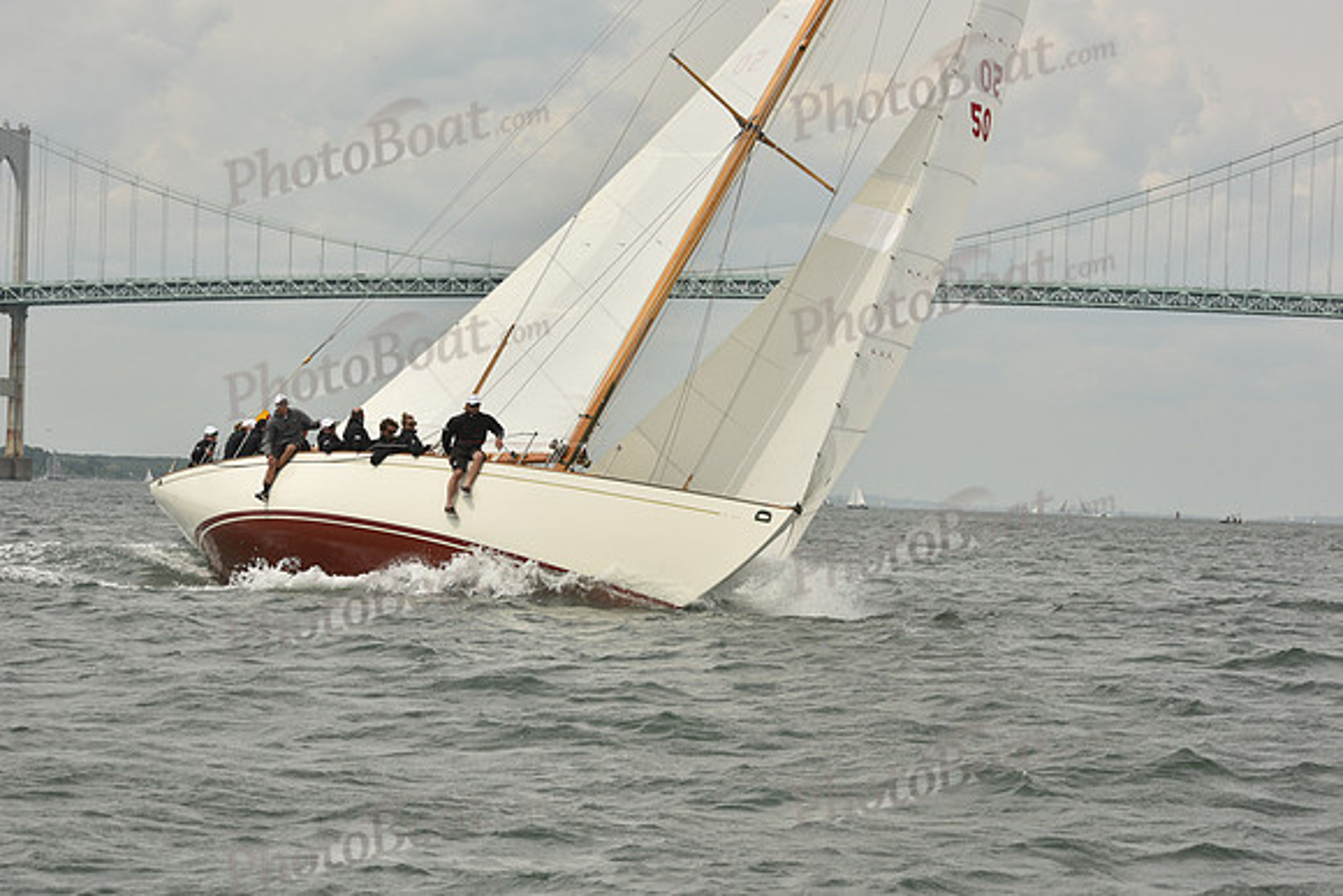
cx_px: 672
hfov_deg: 18.6
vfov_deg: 12.5
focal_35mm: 110
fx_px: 4104
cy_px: 448
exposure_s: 1/1000
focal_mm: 110
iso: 400
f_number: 13
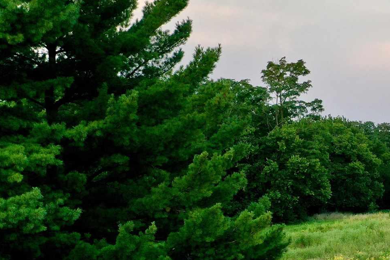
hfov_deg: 20.9
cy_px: 290
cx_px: 501
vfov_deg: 15.0
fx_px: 964
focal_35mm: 89
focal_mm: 10.26
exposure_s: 1/120
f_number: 4
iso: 100
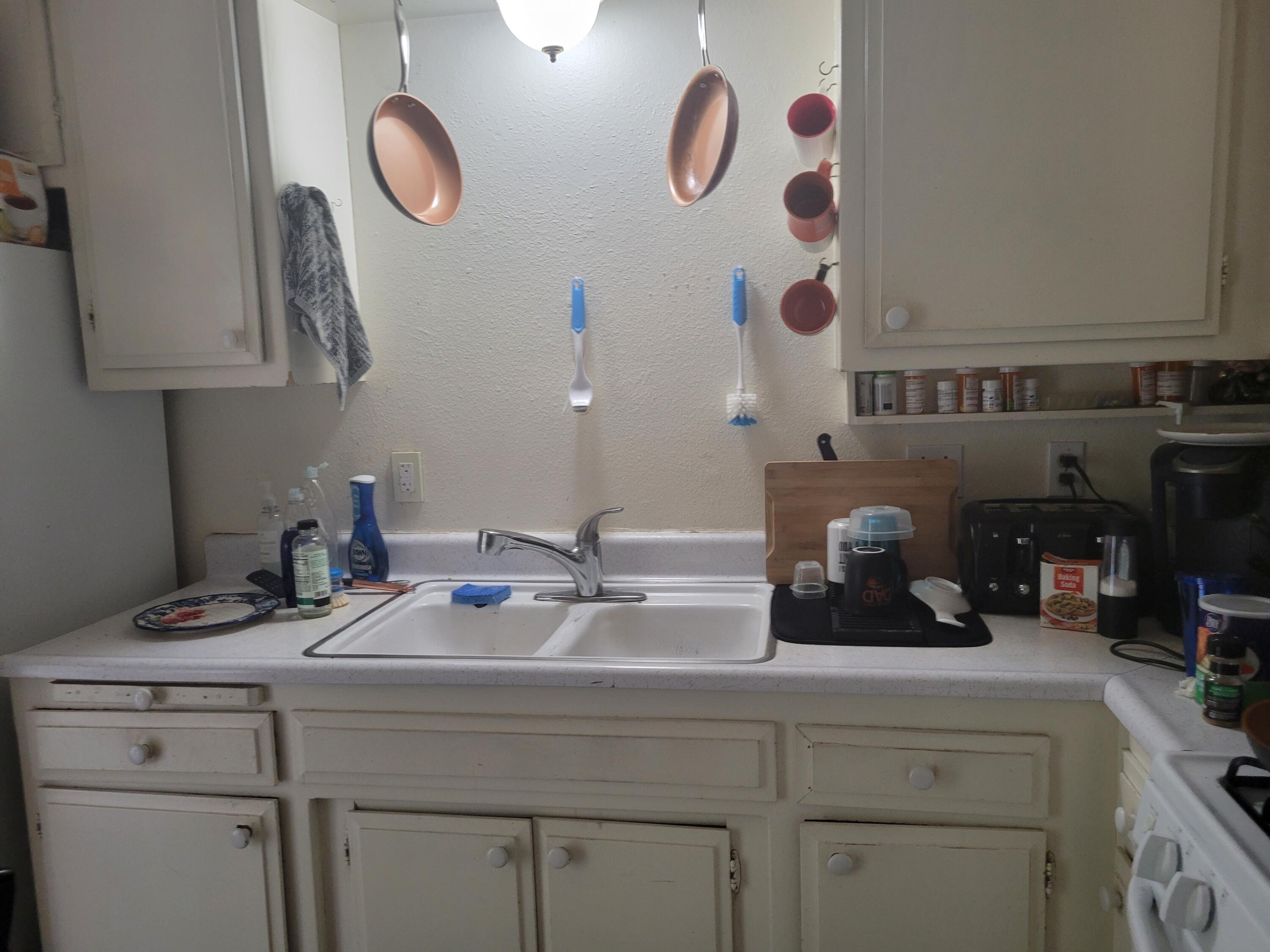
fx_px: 954
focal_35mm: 26
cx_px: 635
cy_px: 476
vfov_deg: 53.1
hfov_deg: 67.3
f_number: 1.8
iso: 250
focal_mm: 5.4
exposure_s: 1/59
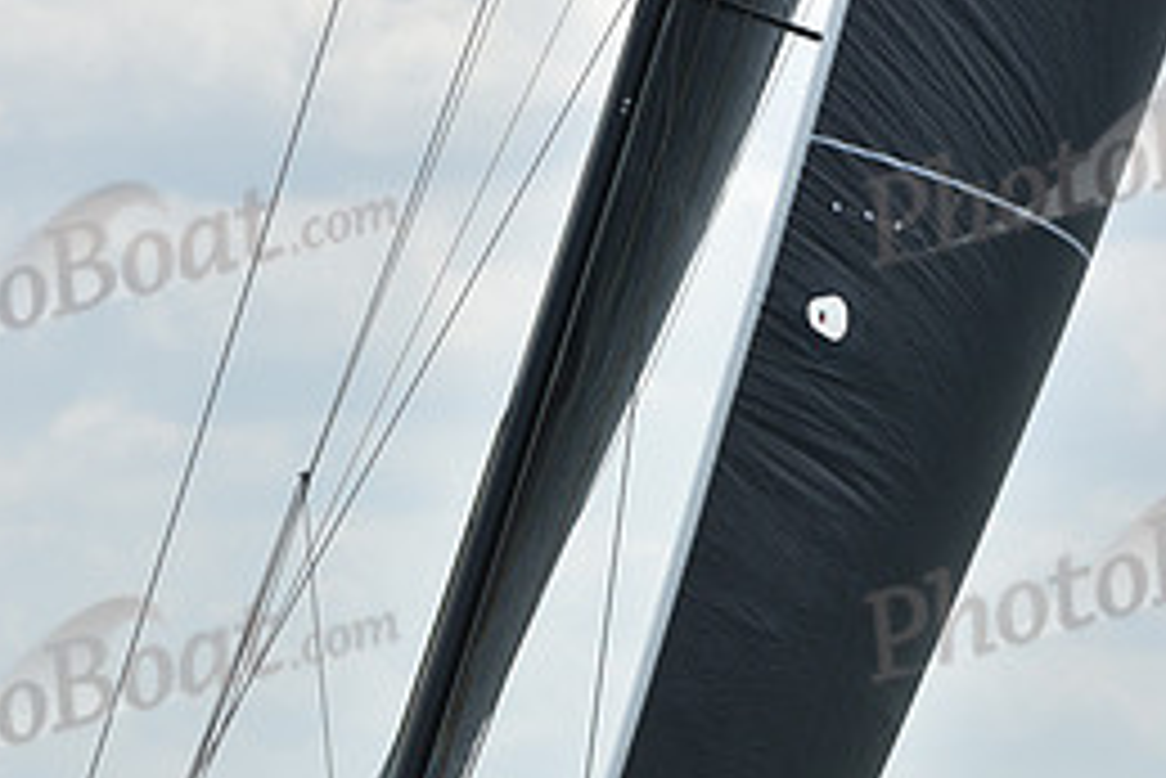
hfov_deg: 4.7
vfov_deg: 3.1
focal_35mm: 437
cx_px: 635
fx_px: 14161
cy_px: 861
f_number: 7.1
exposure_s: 1/1250
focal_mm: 195
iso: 250
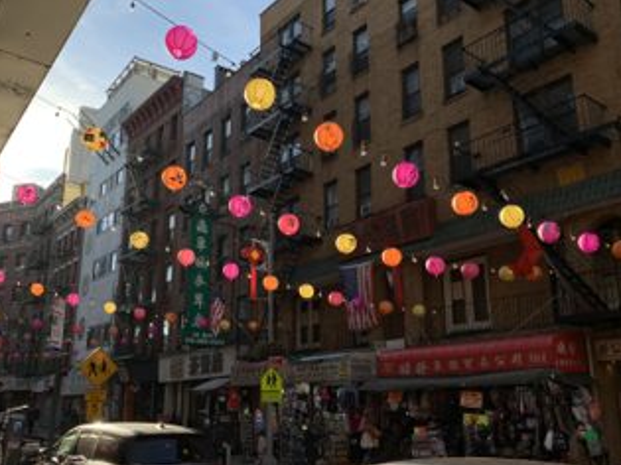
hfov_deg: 55.3
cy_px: 262
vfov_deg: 42.8
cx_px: 292
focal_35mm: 33
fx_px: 592
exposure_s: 1/2681
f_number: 1.8
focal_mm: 4.25
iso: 25
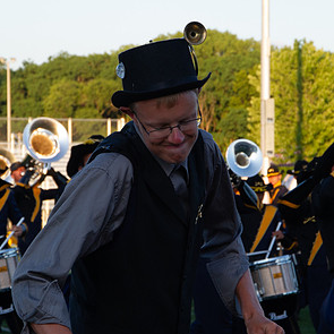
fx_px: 1965
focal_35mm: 180
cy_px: 181
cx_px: 159
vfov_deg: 9.7
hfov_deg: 9.7
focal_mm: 75
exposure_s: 1/250
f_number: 8
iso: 640
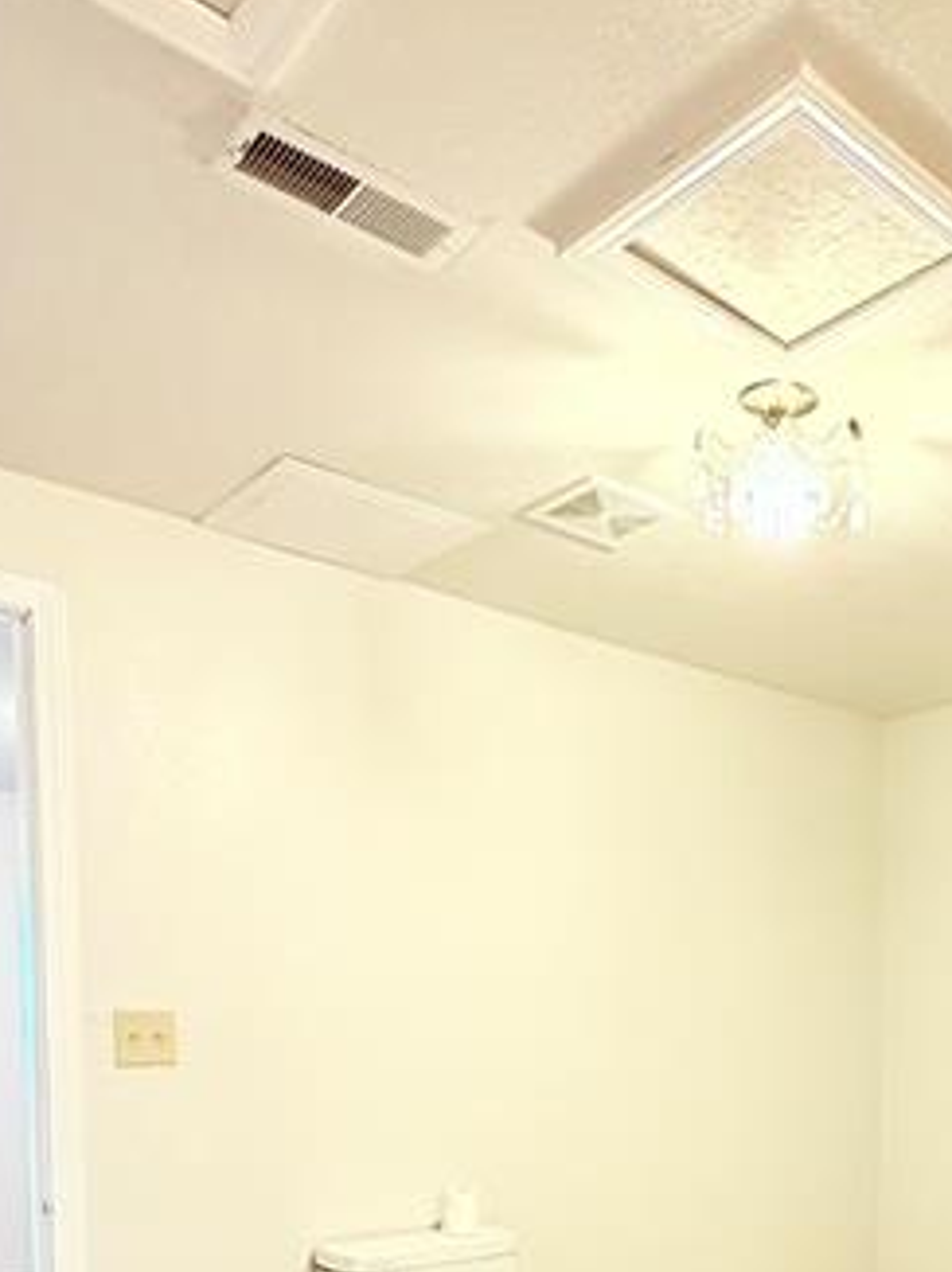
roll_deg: -0.5
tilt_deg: -2.8
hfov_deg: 40.8
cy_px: 1100
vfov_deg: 50.3
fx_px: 1212
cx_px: 784
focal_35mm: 33
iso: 500
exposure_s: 1/60
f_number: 2.2
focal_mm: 2.22
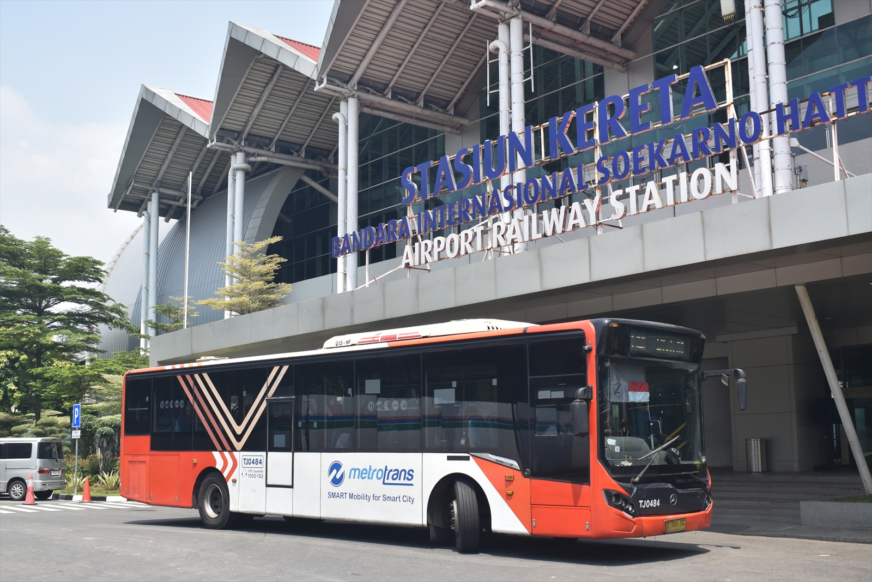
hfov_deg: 51.3
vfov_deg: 35.5
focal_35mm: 38
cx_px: 436
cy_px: 291
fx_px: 908
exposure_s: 1/800
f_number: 5.6
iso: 200
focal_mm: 25
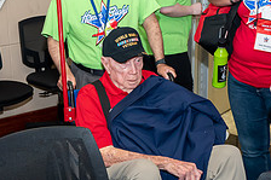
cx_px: 77
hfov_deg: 25.5
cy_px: 120
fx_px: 594
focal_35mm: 79
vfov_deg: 17.2
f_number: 5
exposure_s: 1/160
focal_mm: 30.5
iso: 5600
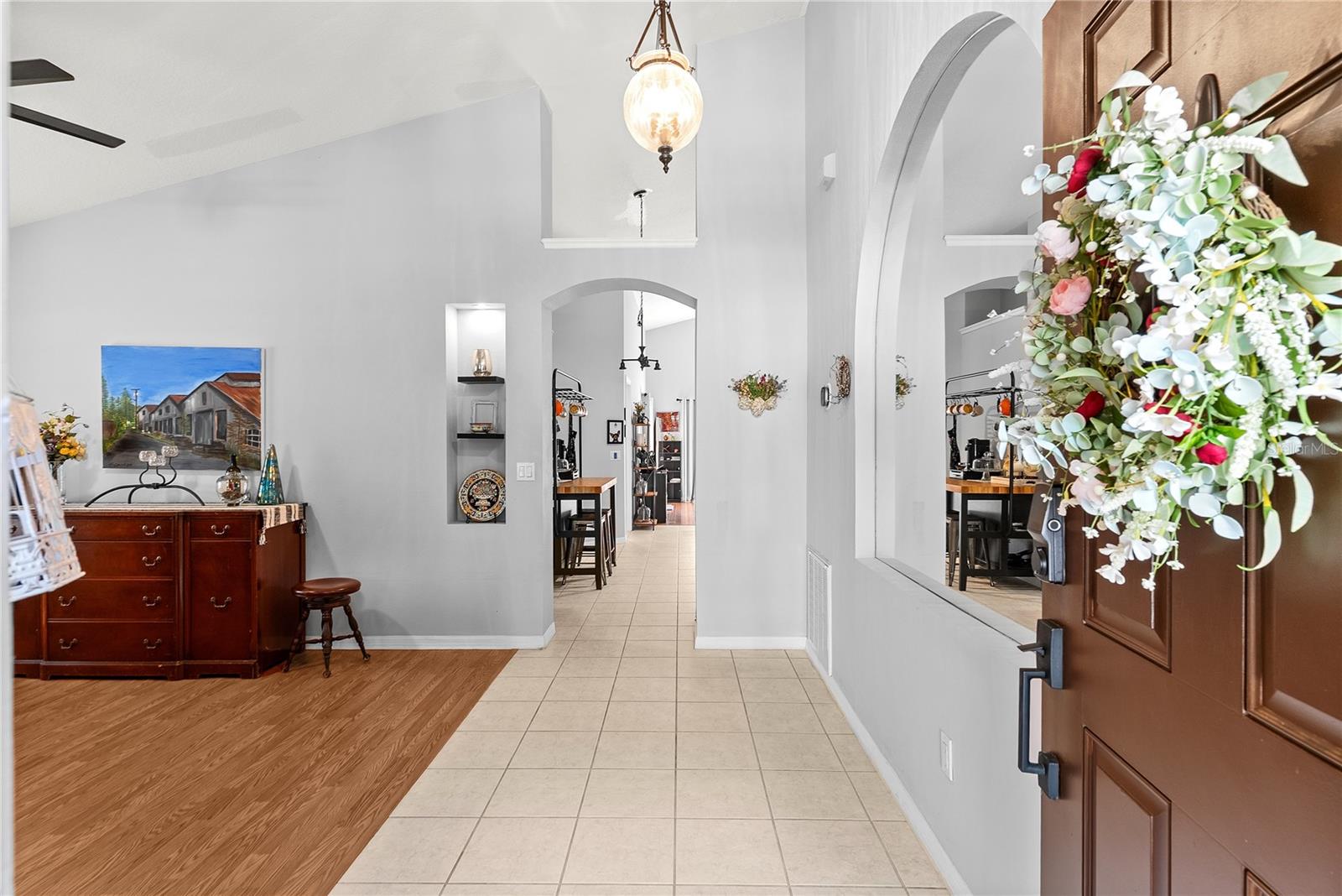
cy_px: 448
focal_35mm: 17
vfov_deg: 70.5
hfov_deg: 93.3
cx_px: 671
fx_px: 634
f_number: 9
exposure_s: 1.6
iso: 100
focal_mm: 17
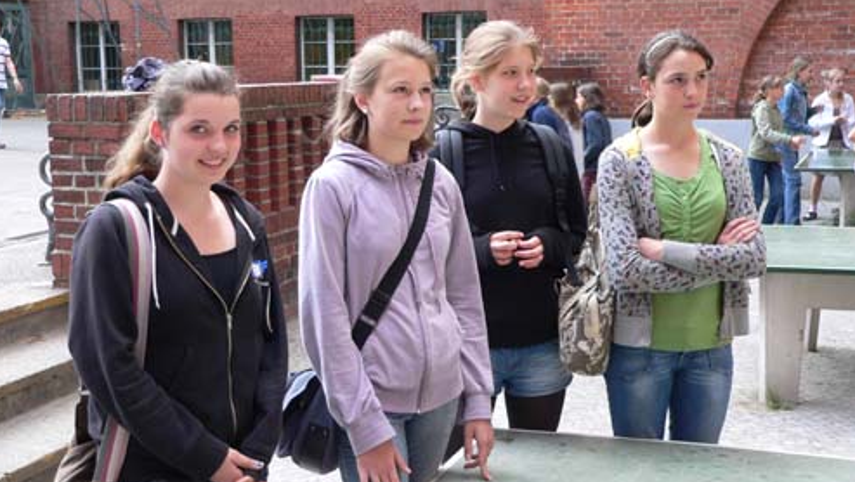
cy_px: 252
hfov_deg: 39.1
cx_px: 423
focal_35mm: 53
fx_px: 1202
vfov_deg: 22.7
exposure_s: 1/60
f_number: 2.8
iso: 80
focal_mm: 7.9
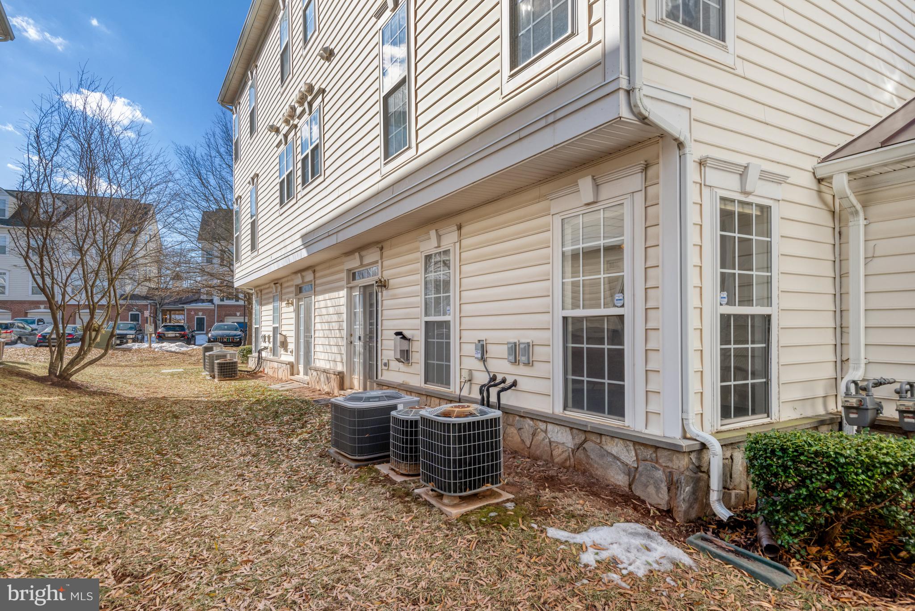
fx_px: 508
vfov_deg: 62.0
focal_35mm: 20
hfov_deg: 84.0
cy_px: 306
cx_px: 458
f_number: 8
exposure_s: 1/640
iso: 400
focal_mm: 20
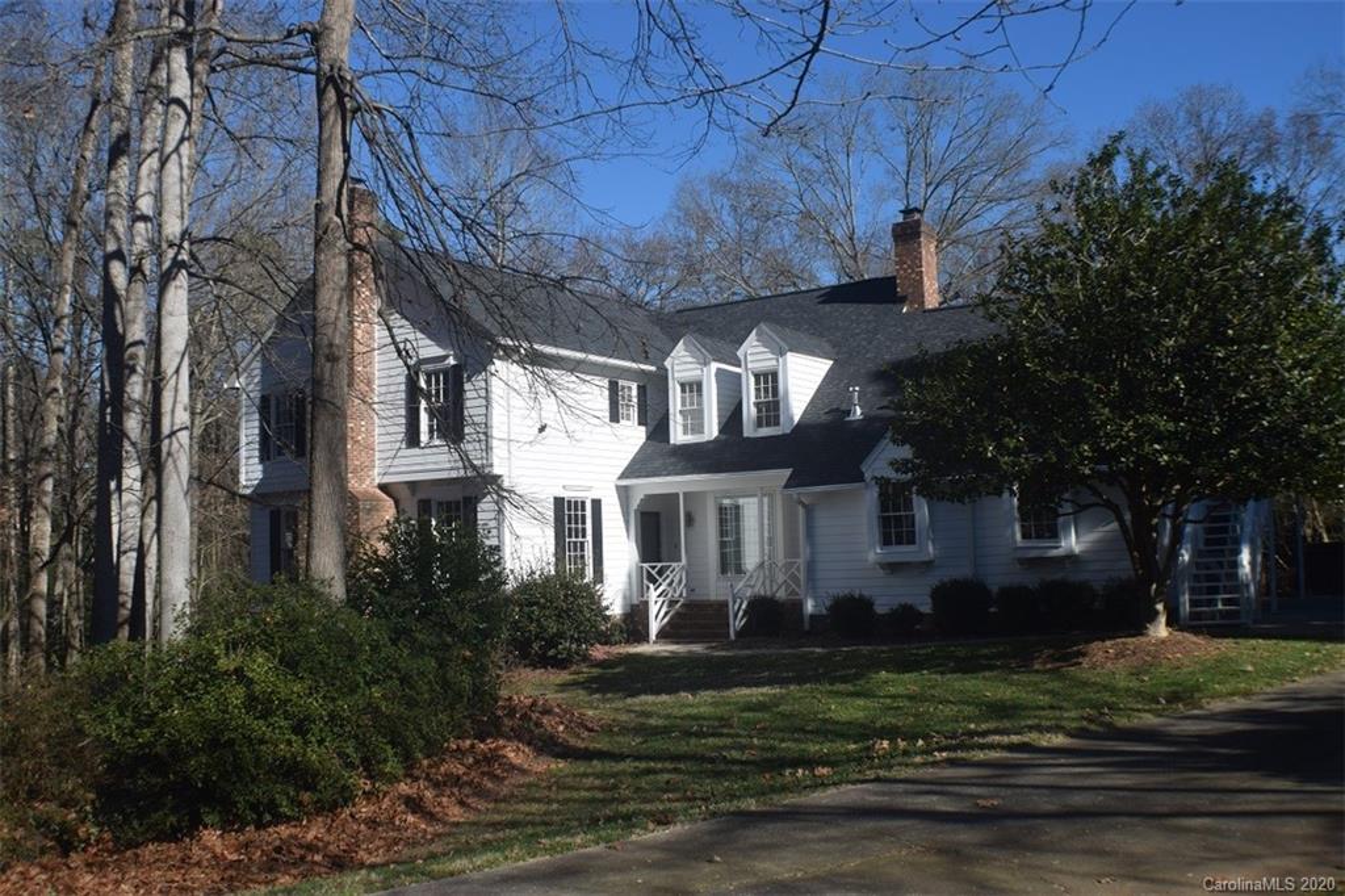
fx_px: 1569
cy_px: 448
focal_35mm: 42
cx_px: 672
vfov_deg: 31.9
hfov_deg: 46.4
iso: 100
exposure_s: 1/250
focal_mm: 28
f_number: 8
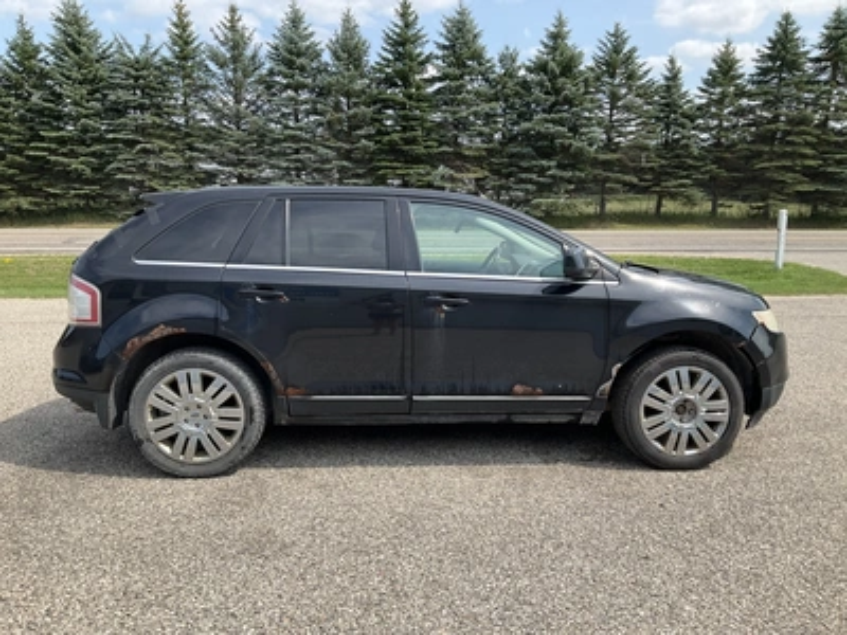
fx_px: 710
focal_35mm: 29
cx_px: 424
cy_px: 318
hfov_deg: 61.7
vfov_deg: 48.2
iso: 25
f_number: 1.8
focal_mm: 3
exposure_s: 1/997
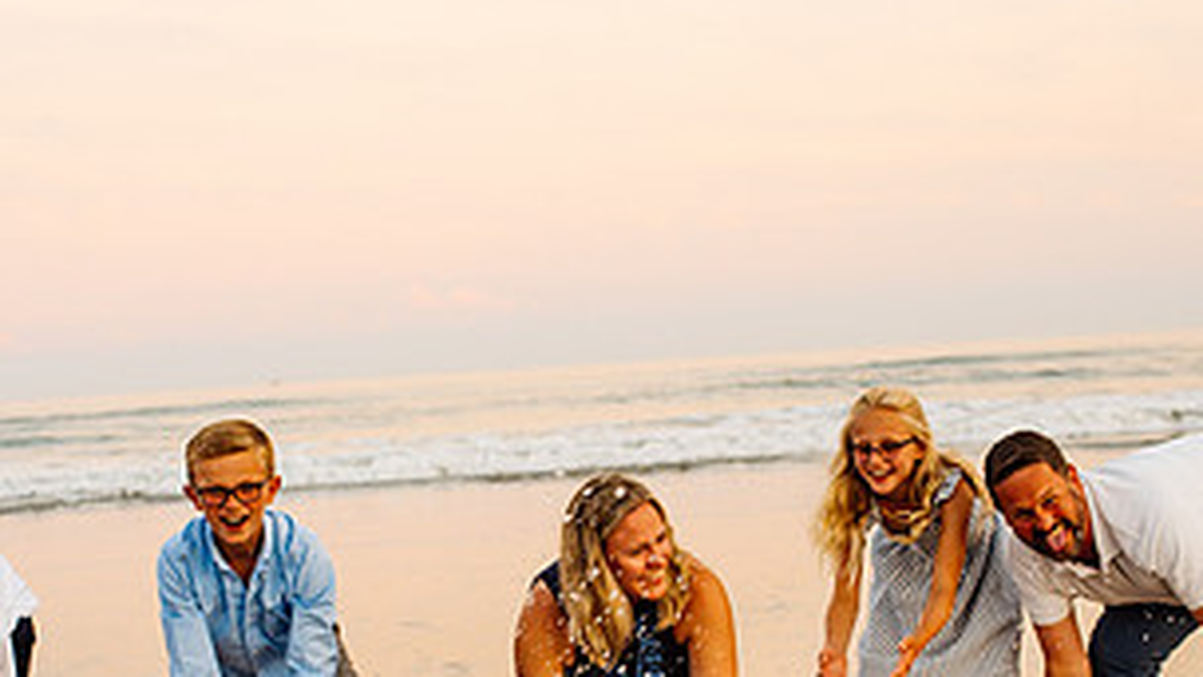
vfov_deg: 17.0
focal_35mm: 70
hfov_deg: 30.1
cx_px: 514
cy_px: 624
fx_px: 2233
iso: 320
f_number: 2.8
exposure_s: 1/320
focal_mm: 35
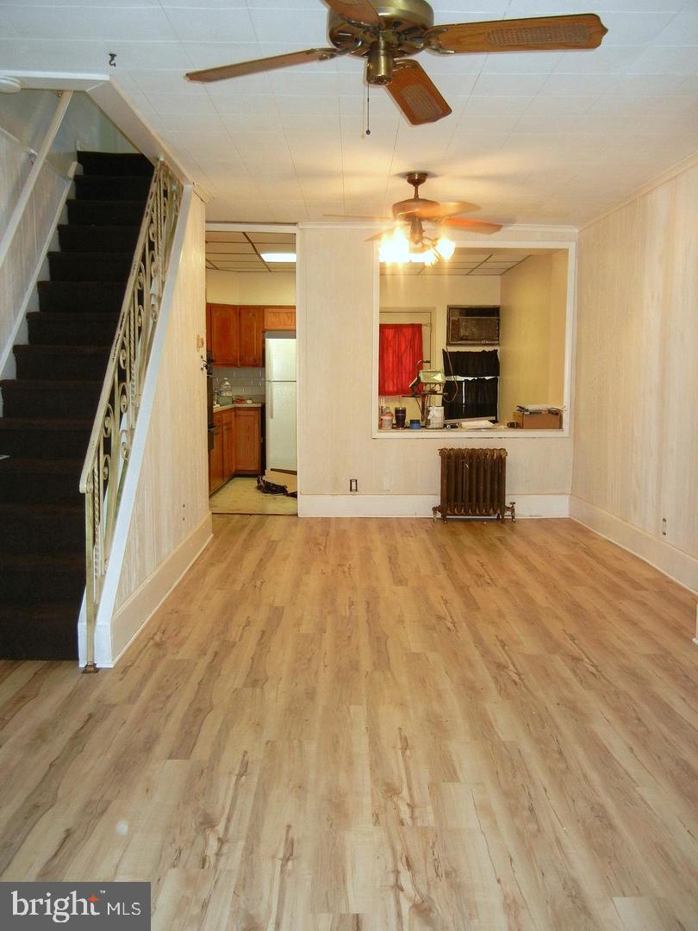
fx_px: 807
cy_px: 466
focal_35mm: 30
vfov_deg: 60.0
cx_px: 349
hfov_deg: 46.8
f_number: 3.5
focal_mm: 5.4
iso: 200
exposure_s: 1/30
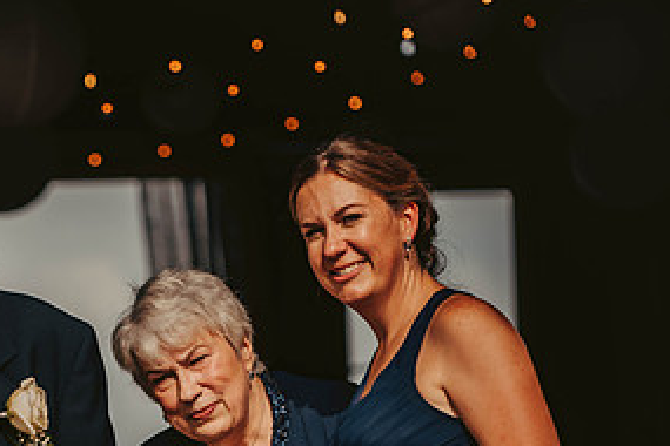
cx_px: 28
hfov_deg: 8.3
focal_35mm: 248
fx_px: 4615
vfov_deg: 5.5
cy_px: 431
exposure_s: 1/1600
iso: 200
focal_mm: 122
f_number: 2.8
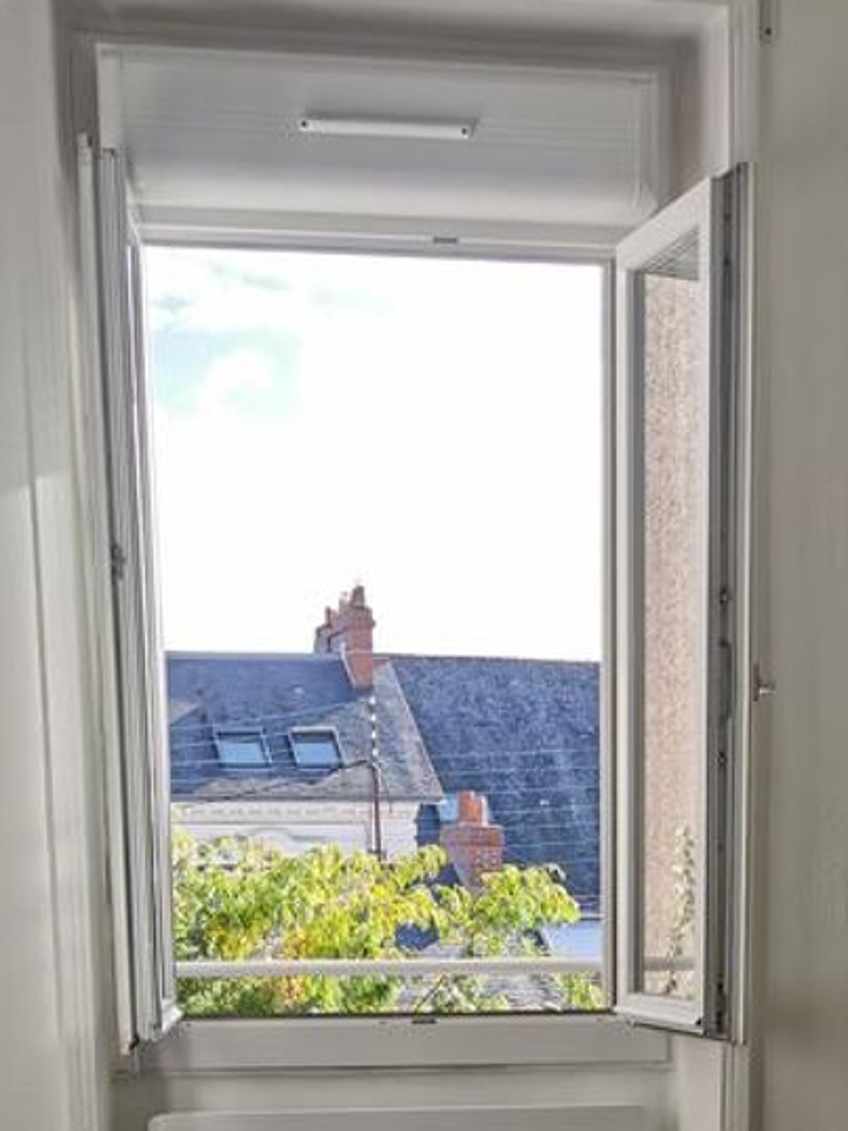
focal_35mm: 67
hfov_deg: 21.8
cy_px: 1296
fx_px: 2188
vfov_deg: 26.3
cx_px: 617
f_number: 1.6
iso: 50
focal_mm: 5.56
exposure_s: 1/553
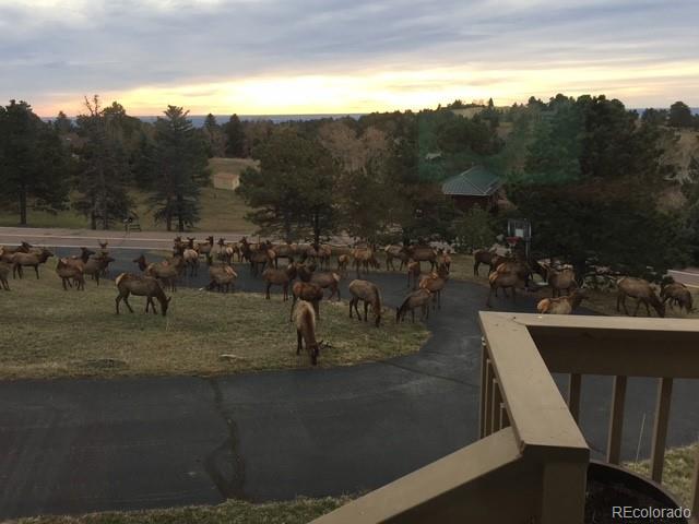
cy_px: 262
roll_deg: -0.3
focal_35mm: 29
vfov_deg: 48.2
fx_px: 586
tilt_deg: -13.6
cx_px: 350
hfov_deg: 61.7
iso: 32
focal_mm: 4.15
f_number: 2.2
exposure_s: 1/205
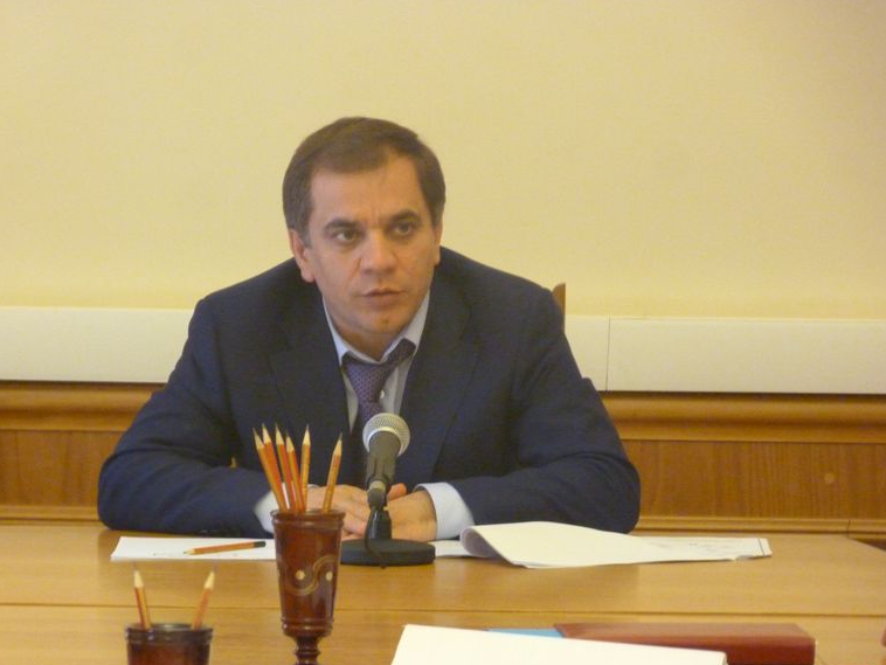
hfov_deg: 6.9
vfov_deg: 5.2
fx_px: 7323
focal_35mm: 286
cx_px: 427
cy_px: 347
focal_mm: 48.8
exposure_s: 1/25
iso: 800
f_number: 4
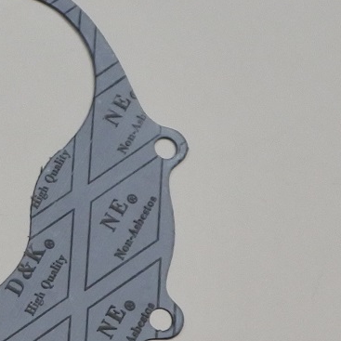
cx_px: -337
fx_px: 1471
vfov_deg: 13.2
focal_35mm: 132
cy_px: 64
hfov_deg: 11.8
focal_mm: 13.1
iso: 400
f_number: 4
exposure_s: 1/125
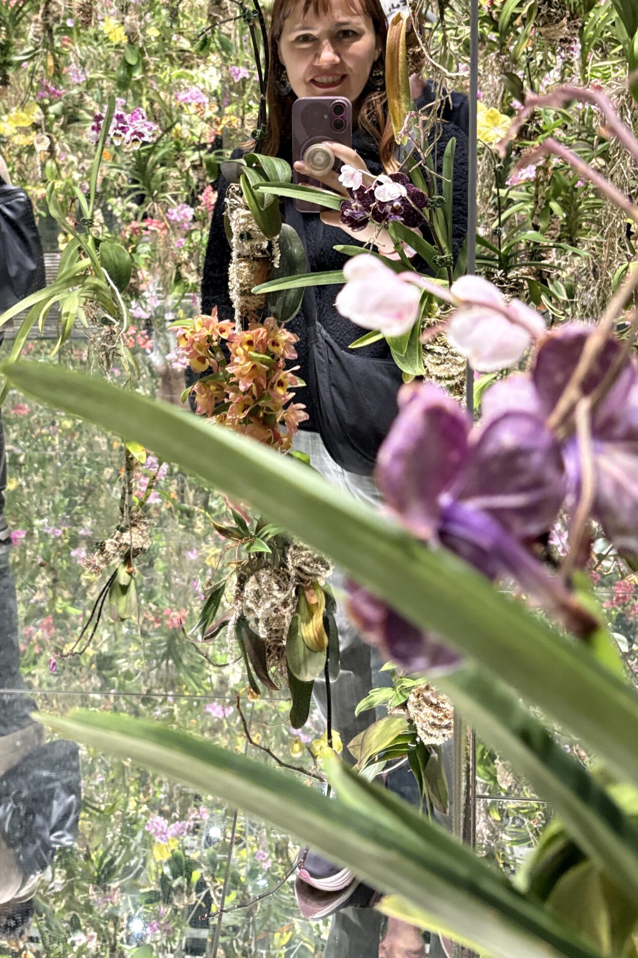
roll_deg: +3.4
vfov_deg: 51.0
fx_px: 984
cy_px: 320
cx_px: 200
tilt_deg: -9.4
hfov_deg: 35.5
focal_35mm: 37
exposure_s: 1/50
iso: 400
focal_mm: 5.96
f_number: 1.6
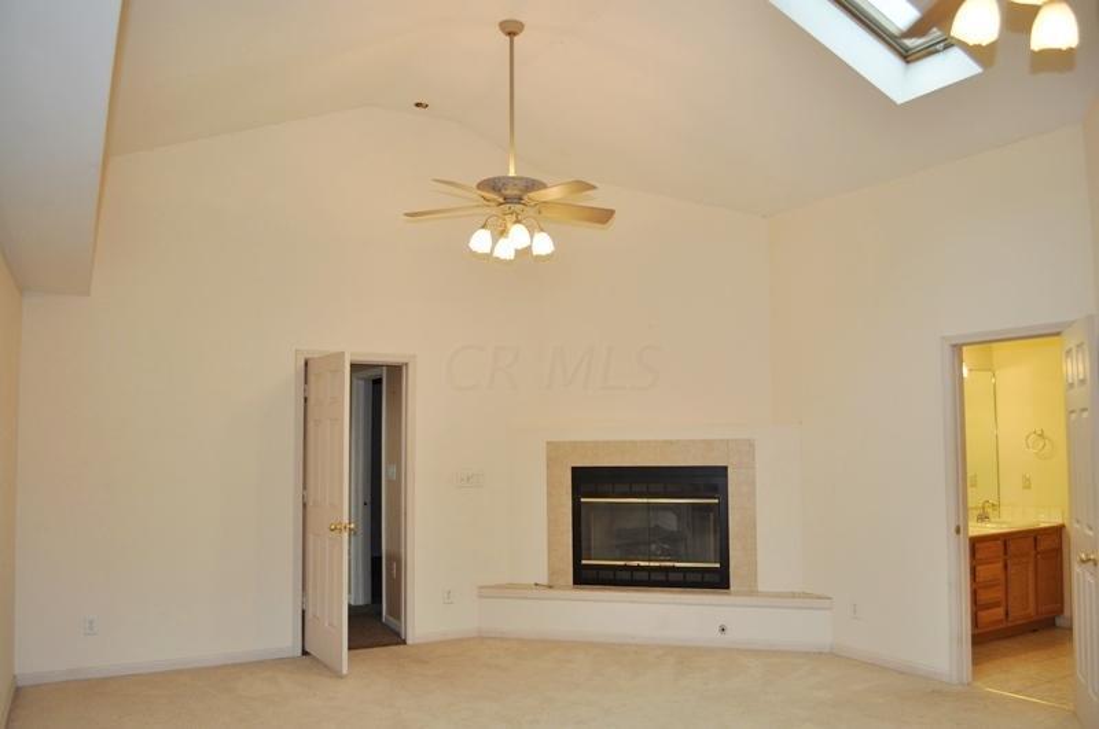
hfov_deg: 67.5
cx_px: 550
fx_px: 823
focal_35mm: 27
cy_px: 364
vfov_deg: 47.8
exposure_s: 1/80
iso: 400
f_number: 4.5
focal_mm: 18
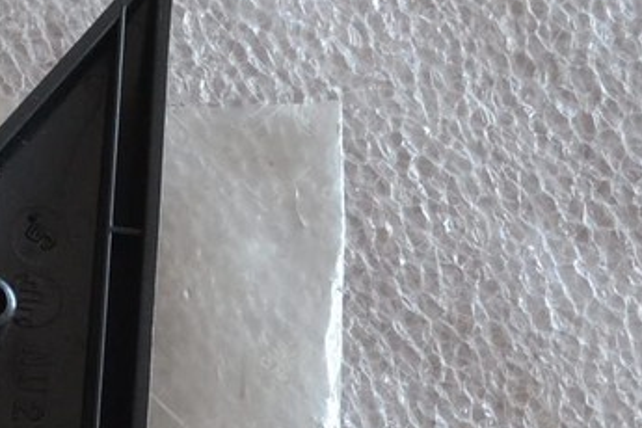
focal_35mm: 141
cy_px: 599
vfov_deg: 9.5
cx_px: -181
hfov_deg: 14.0
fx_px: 2514
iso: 1100
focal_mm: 24
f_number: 4
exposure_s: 1/60
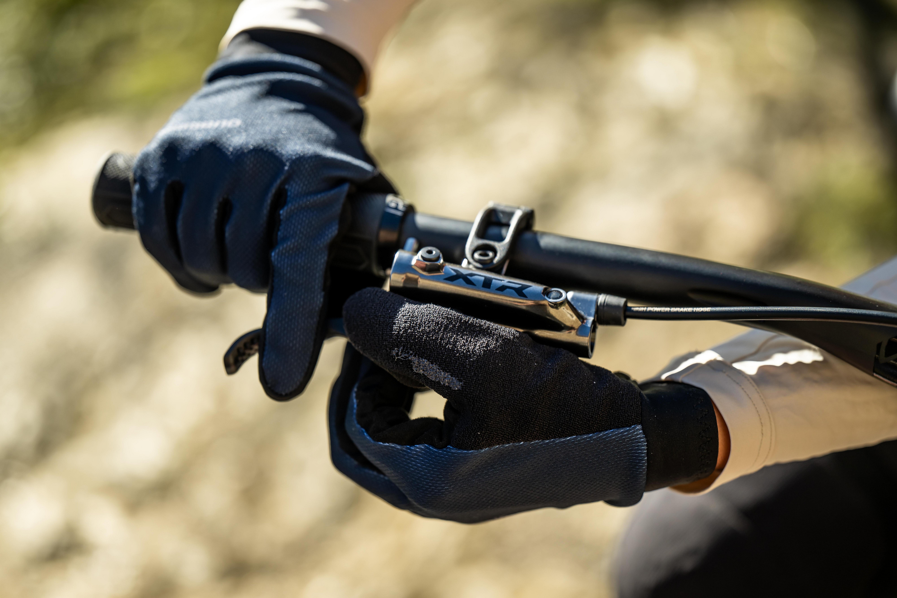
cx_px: 448
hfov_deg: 24.8
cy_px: 299
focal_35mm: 82
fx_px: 2043
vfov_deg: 16.7
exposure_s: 1/1250
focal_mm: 82
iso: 100
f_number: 2.8
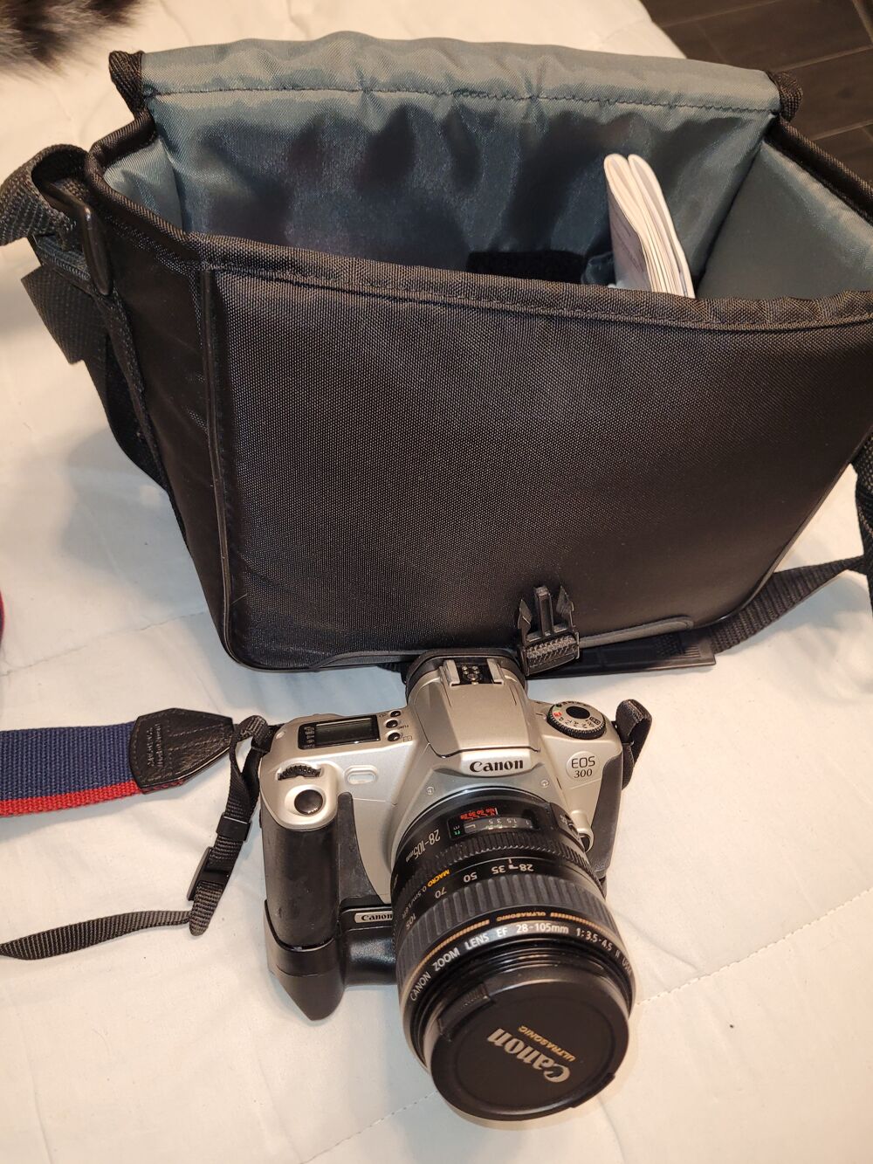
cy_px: 582
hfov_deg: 53.1
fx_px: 874
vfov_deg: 67.3
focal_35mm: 26
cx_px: 436
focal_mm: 5.4
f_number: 1.8
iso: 125
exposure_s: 1/20
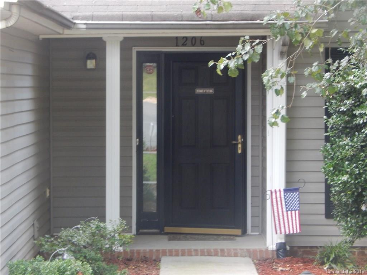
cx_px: 184
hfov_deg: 14.0
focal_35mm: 141
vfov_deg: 10.5
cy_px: 138
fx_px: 1495
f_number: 4.9
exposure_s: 1/30
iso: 320
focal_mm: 25.3
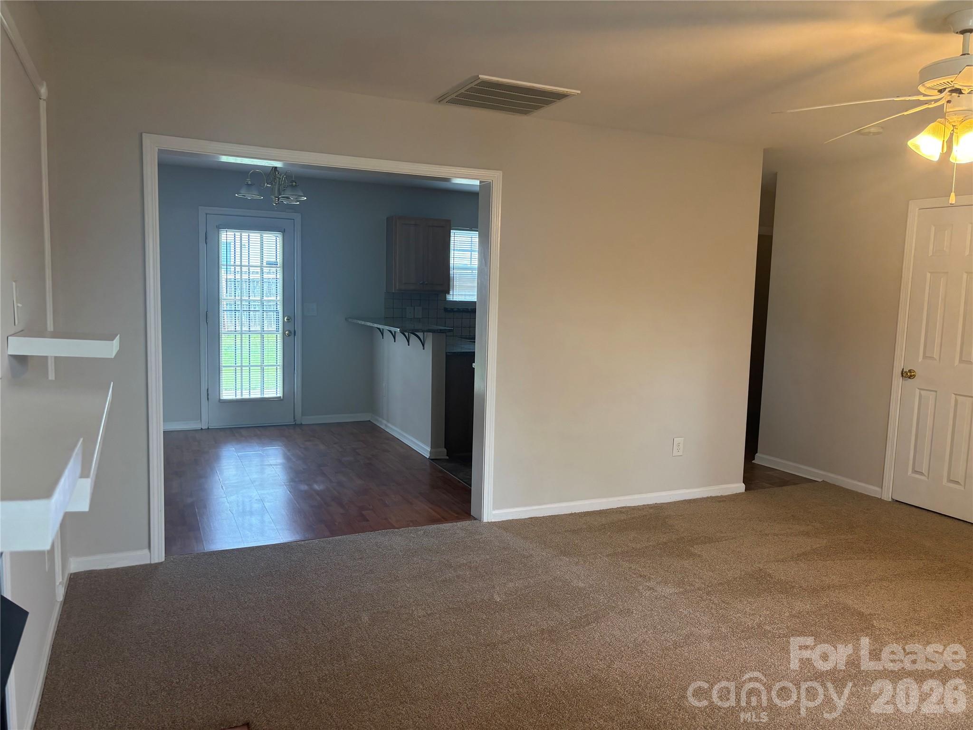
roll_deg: -1.8
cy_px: 365
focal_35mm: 26
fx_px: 731
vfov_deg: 53.1
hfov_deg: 67.3
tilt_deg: -8.6
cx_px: 486
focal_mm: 5.96
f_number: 1.6
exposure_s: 1/60
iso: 100
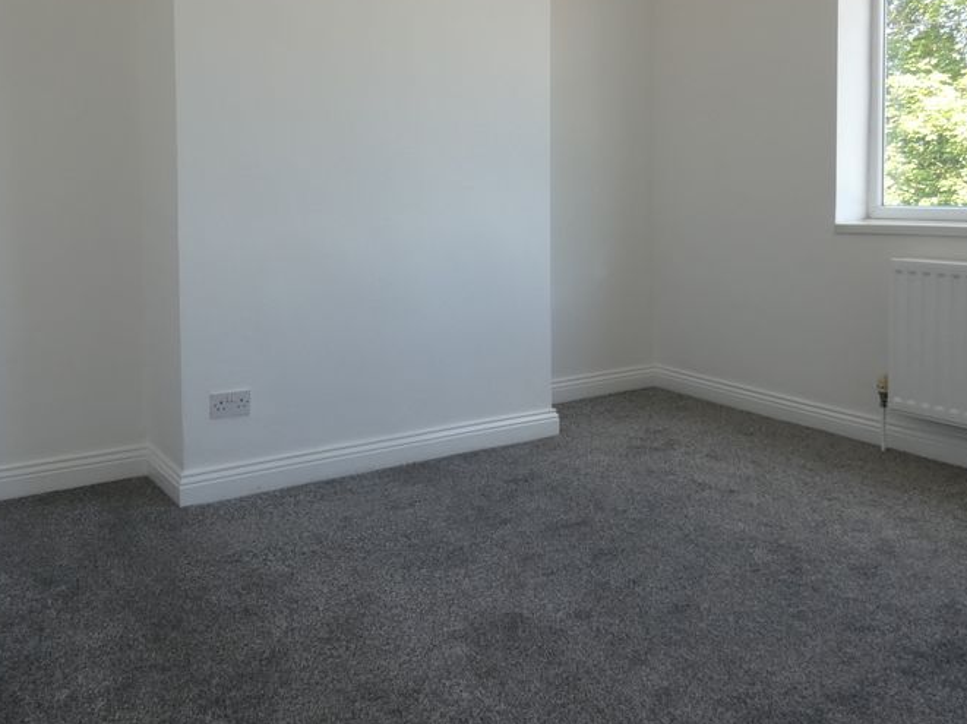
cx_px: 357
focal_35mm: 31
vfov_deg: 44.4
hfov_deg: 57.6
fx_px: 866
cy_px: 215
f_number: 2.8
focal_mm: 3.6
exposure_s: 1/80
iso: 80
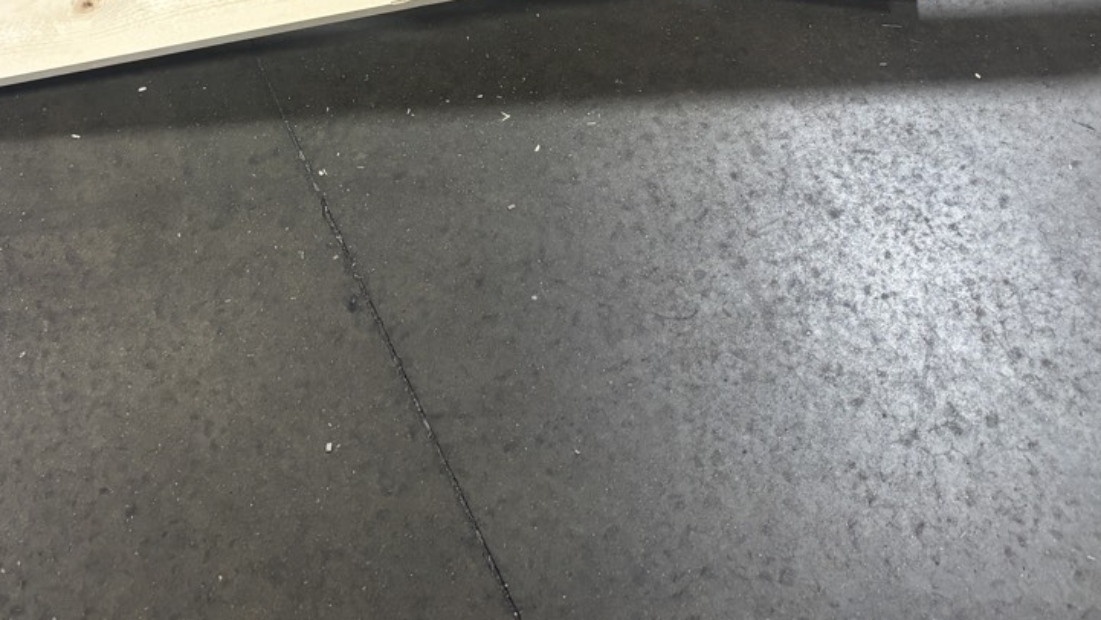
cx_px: 397
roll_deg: +6.4
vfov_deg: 20.5
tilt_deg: -41.9
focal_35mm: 55
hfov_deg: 37.6
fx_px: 1606
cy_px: -119
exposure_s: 1/95
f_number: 1.6
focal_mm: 5.96
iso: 125
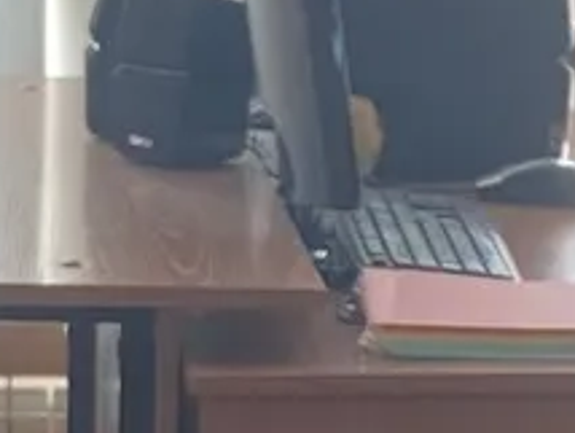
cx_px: 551
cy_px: -56
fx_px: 3226
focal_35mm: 194
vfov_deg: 7.6
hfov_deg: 10.1
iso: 32
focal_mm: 4.25
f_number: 1.8
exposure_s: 1/121
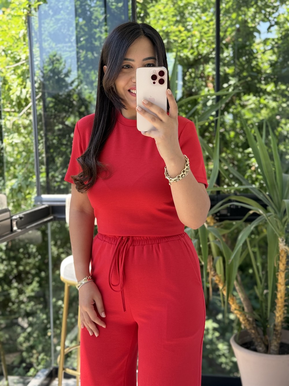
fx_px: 534
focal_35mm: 48
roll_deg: +1.3
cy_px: 193
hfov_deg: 30.3
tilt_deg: -17.7
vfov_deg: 39.7
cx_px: 144
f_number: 1.78
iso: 64
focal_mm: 6.76
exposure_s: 1/248
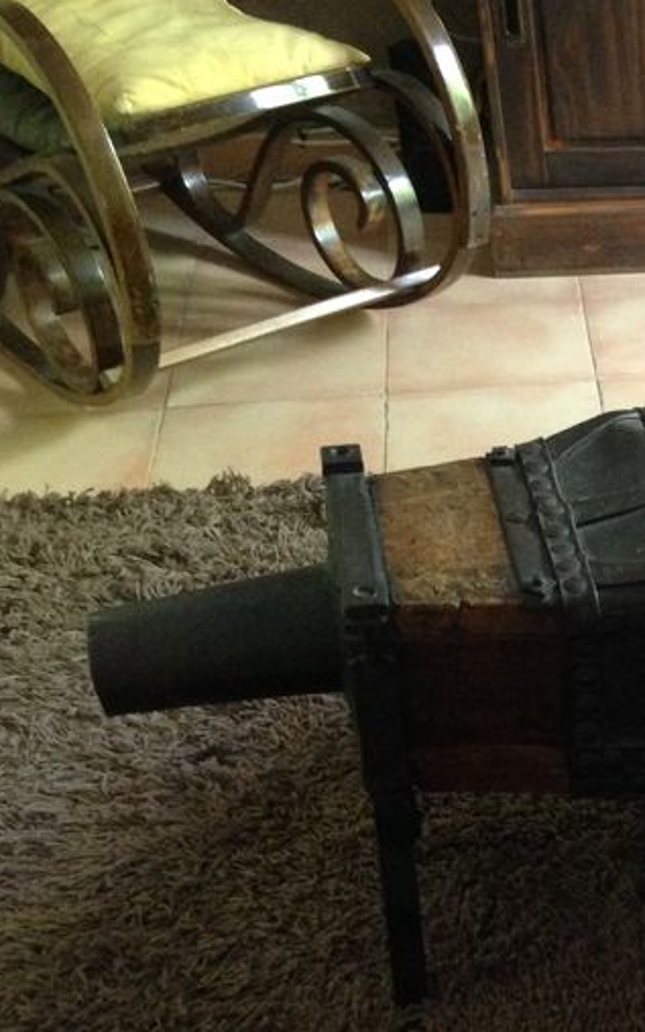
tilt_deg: -36.0
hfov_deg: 16.9
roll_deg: -0.8
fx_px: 1940
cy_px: 692
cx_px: 1003
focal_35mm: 69
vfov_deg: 29.6
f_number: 2.4
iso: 400
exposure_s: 1/15
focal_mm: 4.12
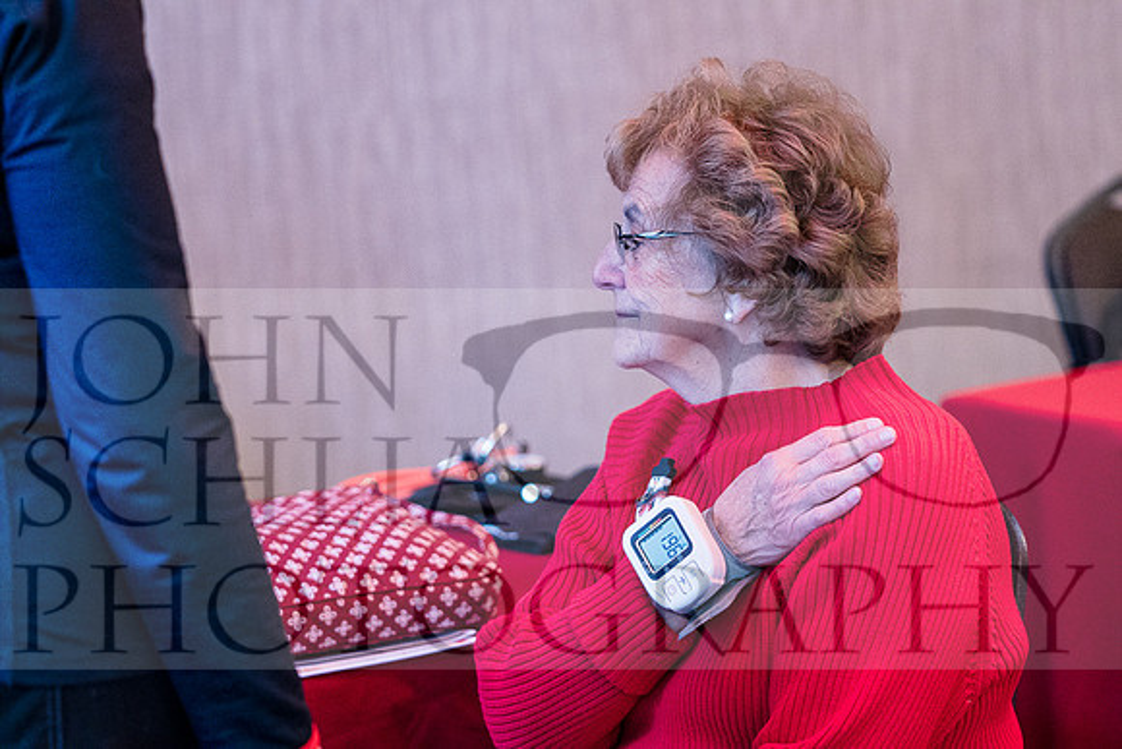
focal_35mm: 138
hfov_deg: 14.9
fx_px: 4302
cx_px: 561
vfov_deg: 9.9
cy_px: 374
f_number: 2.8
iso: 2500
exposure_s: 1/60
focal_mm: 92
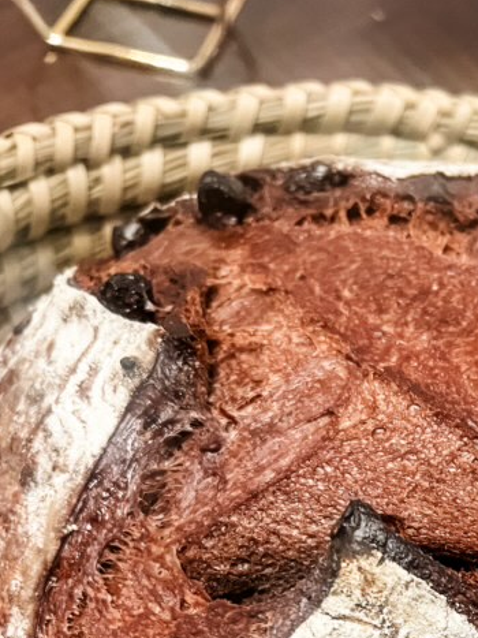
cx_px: 448
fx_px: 1050
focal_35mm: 57
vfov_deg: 30.5
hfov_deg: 24.7
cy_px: 690
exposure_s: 1/60
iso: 200
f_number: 1.5
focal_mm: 5.7
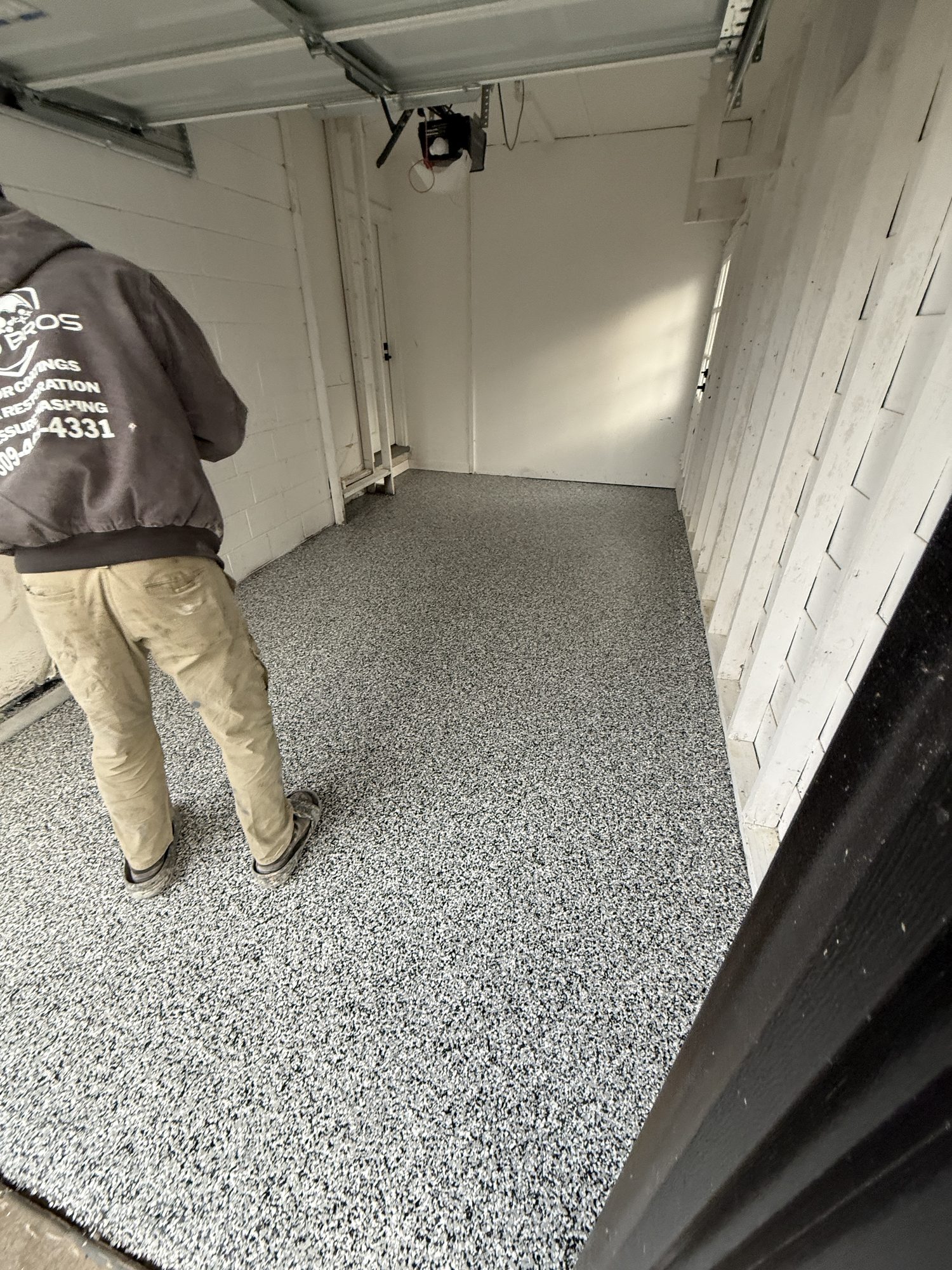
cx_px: 476
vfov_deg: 102.1
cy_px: 635
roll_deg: +1.8
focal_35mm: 14
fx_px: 513
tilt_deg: -30.2
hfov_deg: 85.7
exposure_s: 1/99
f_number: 2.2
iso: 250
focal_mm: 2.22
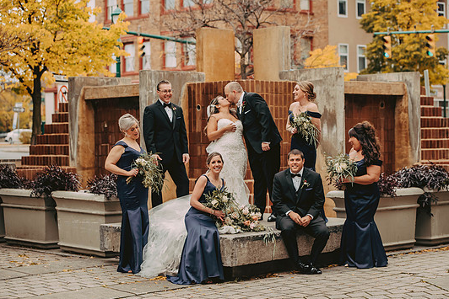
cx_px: 235
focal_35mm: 85
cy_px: 140
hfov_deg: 23.9
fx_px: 1060
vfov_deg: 16.1
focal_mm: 78
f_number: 3.2
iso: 800
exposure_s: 1/640
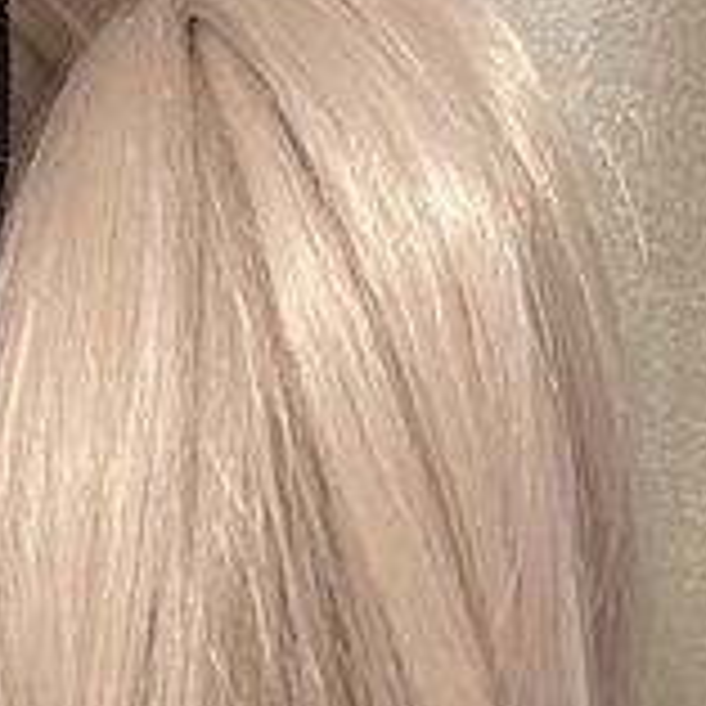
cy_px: 1390
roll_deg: -3.6
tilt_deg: -10.3
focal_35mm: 150
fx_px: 3461
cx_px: -337
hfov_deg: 11.2
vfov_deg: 10.7
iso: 160
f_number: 1.6
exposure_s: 1/50
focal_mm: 4.2
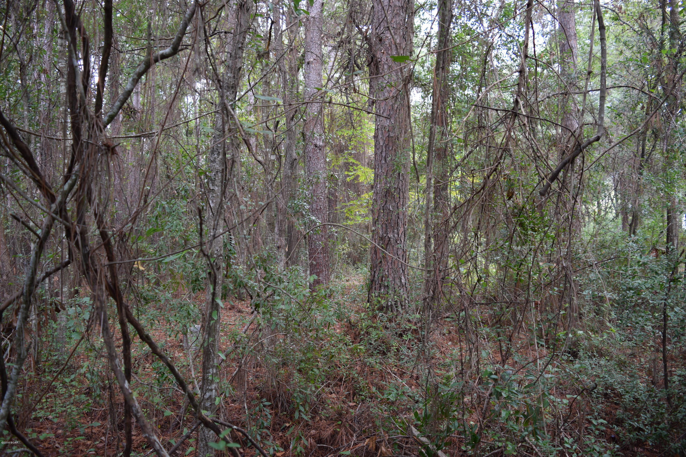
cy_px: 228
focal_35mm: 27
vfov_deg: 47.9
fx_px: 514
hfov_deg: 67.4
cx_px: 343
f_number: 4.5
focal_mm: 18
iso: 400
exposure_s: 1/80
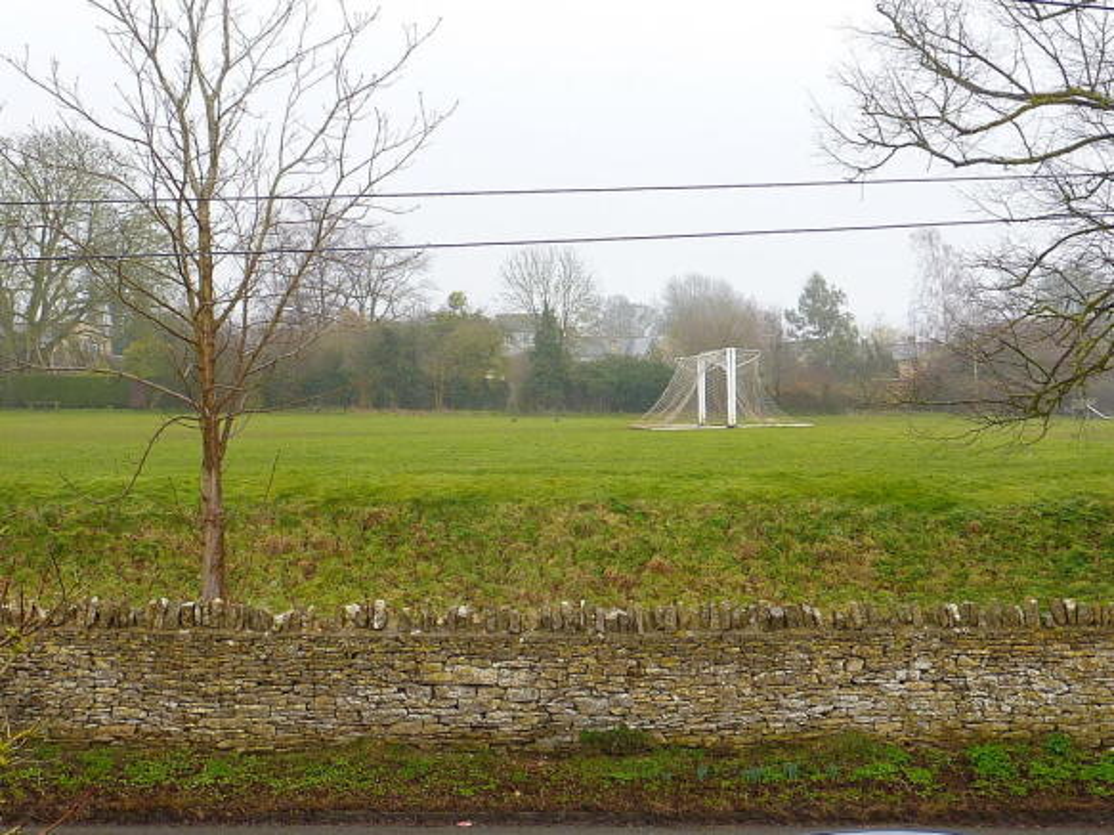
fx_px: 2027
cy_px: 418
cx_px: 557
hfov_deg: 30.7
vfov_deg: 23.3
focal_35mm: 63
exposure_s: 1/100
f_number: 3.5
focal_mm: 5.7
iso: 80
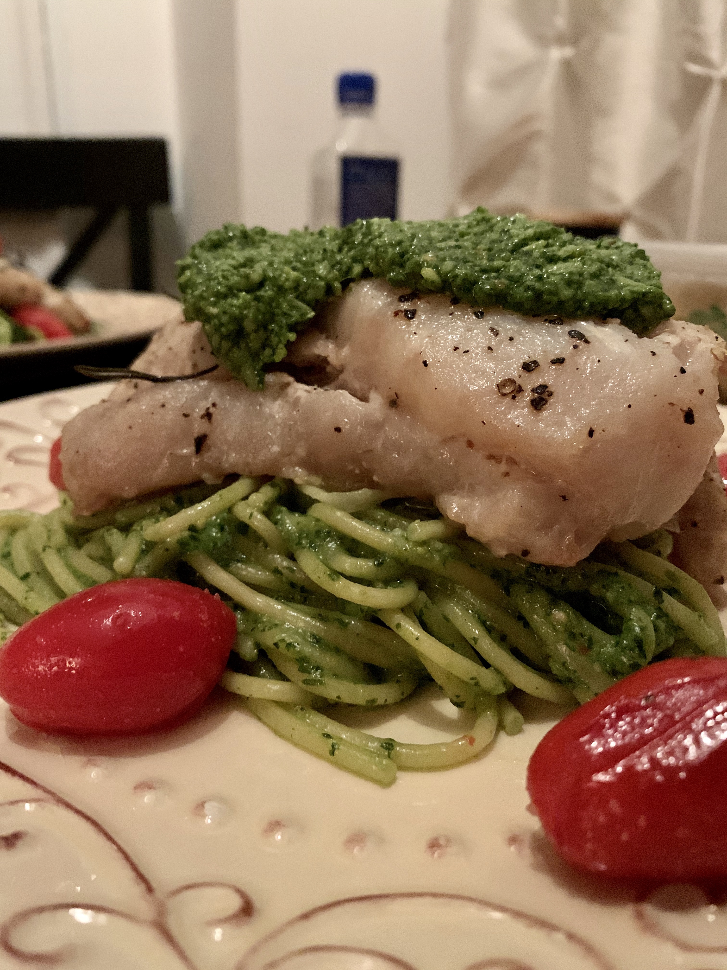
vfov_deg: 67.3
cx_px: 364
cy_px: 485
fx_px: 728
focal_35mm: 26
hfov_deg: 53.1
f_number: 1.8
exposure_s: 1/17
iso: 640
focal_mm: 4.25
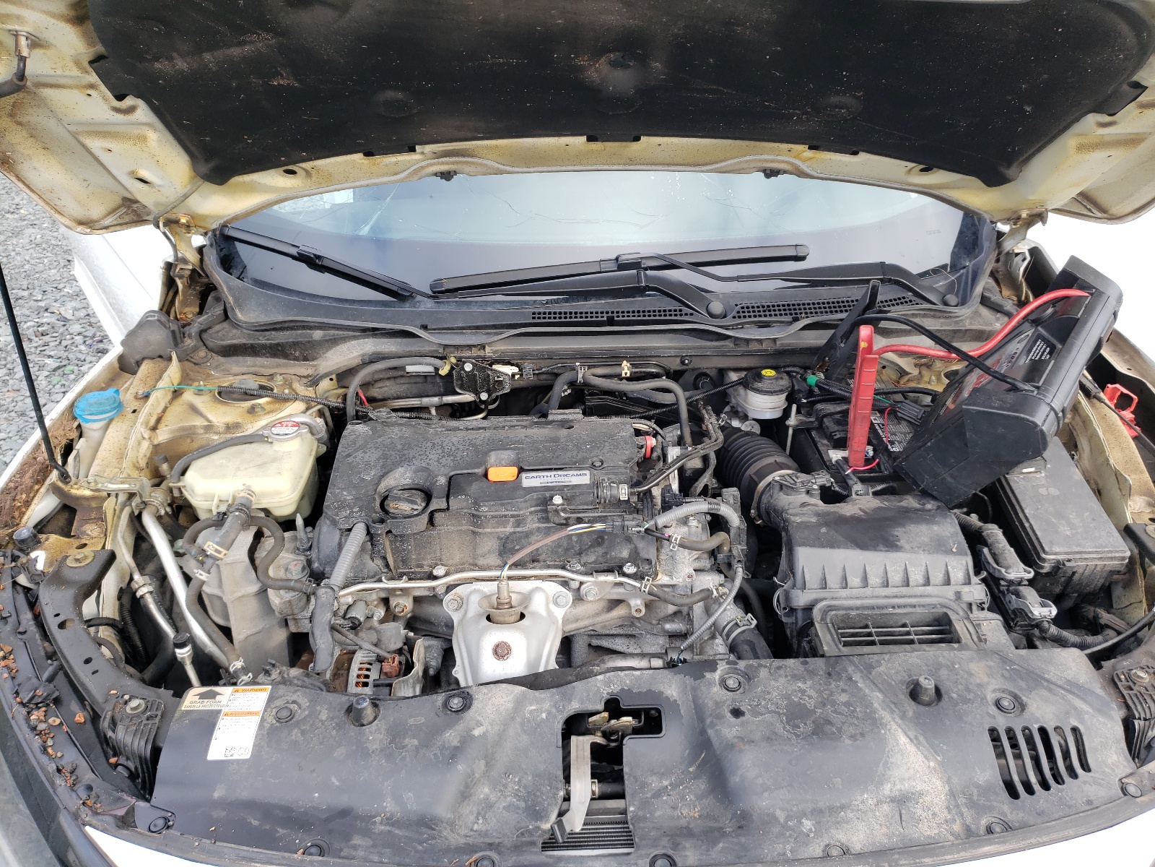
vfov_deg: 53.1
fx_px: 868
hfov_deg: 67.3
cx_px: 578
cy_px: 434
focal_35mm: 26
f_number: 1.5
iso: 50
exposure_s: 1/303
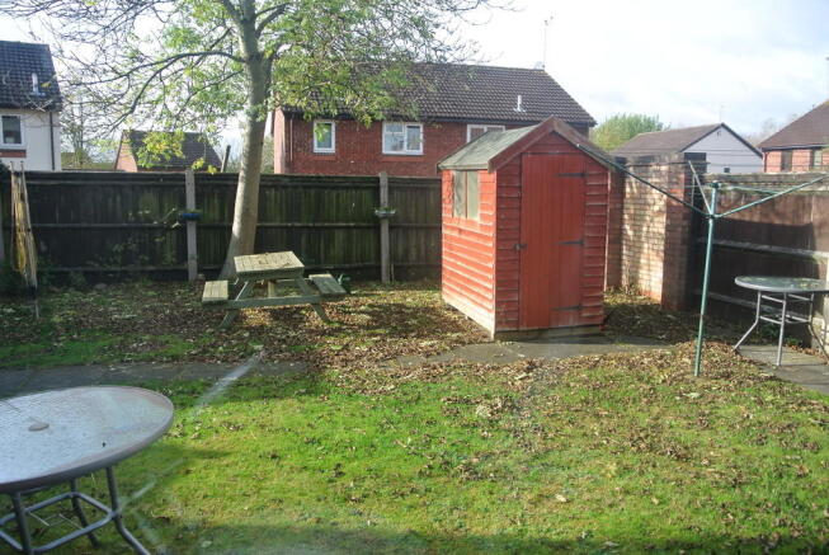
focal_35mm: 27
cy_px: 278
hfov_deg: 67.3
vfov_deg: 48.0
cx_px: 414
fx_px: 622
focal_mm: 10
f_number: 4
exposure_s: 1/250
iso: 100
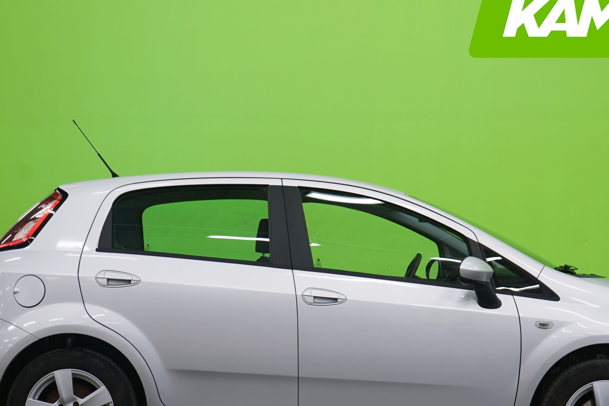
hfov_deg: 25.3
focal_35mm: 80
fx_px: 1353
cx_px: 349
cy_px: 264
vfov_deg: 17.0
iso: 400
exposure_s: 1/10
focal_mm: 51
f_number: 5
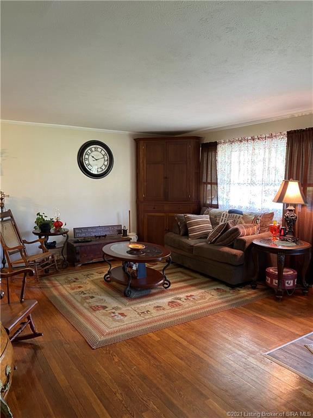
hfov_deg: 53.1
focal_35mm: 26
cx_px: 156
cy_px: 209
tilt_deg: -4.8
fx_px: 313
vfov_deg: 67.3
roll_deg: -0.4
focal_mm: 4.25
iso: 320
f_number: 1.8
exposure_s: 1/60
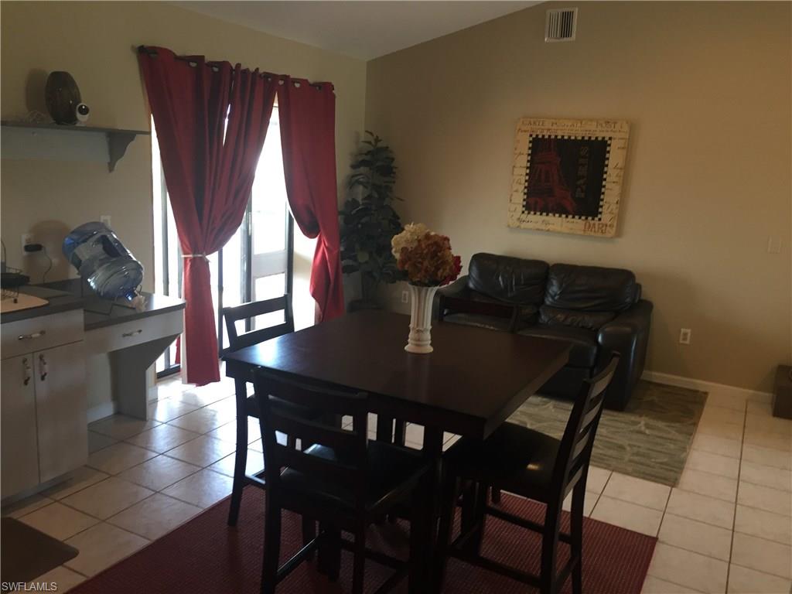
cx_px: 396
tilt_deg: -11.8
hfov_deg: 61.7
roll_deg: -3.1
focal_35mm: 29
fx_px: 664
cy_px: 297
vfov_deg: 48.2
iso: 80
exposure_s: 1/30
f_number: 2.2
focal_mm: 4.15
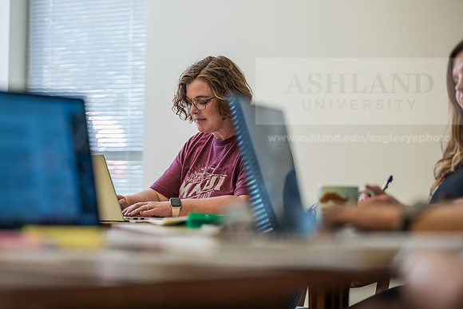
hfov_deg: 18.6
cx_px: 232
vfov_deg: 12.5
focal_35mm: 110
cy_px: 154
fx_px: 1415
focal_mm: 110
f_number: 3.2
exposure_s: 1/200
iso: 800
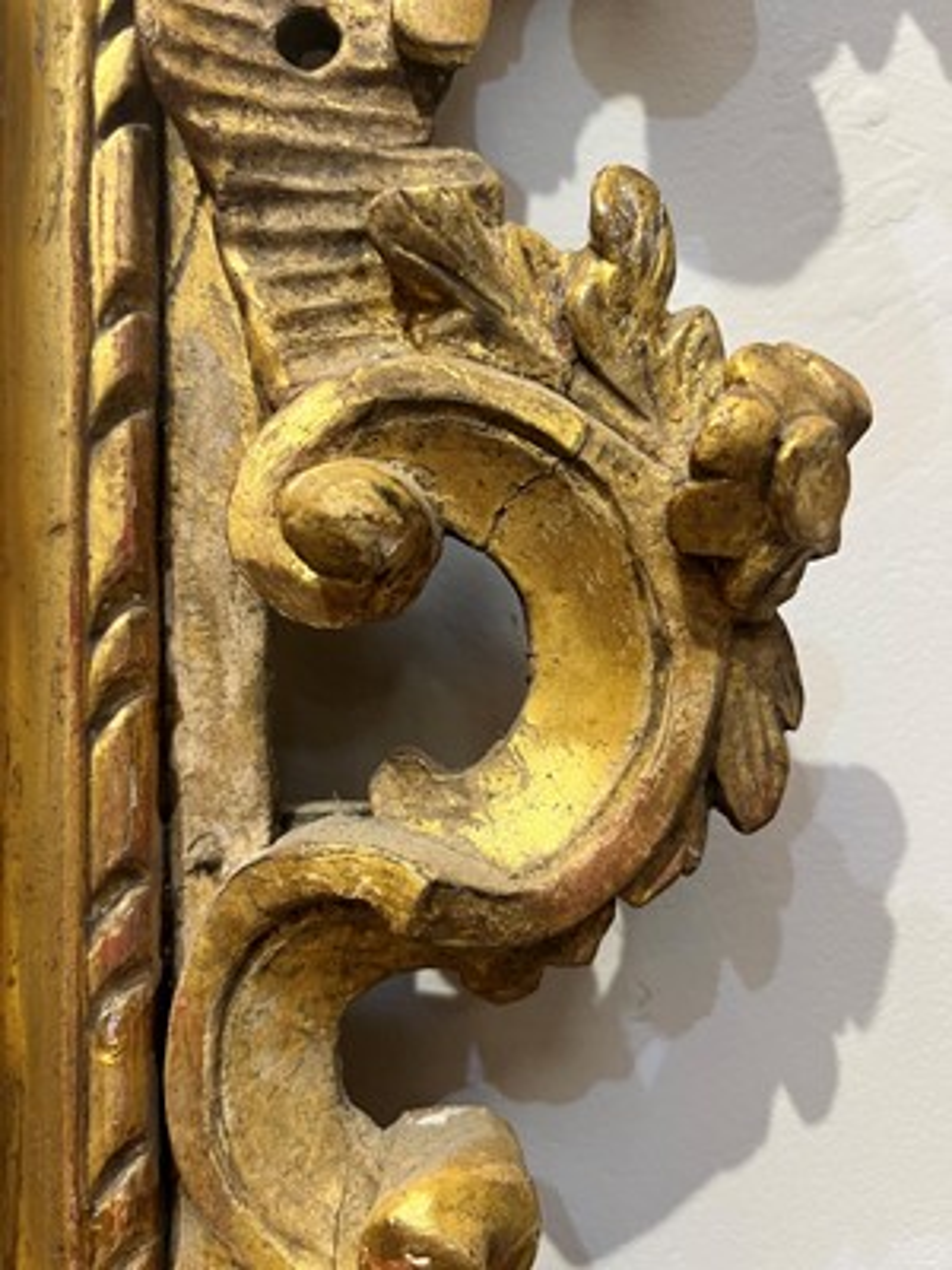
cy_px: 635
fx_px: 953
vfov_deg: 67.3
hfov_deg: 53.1
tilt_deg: +0.3
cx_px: 476
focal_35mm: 26
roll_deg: -0.4
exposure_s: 1/50
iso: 100
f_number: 1.6
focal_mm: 5.1
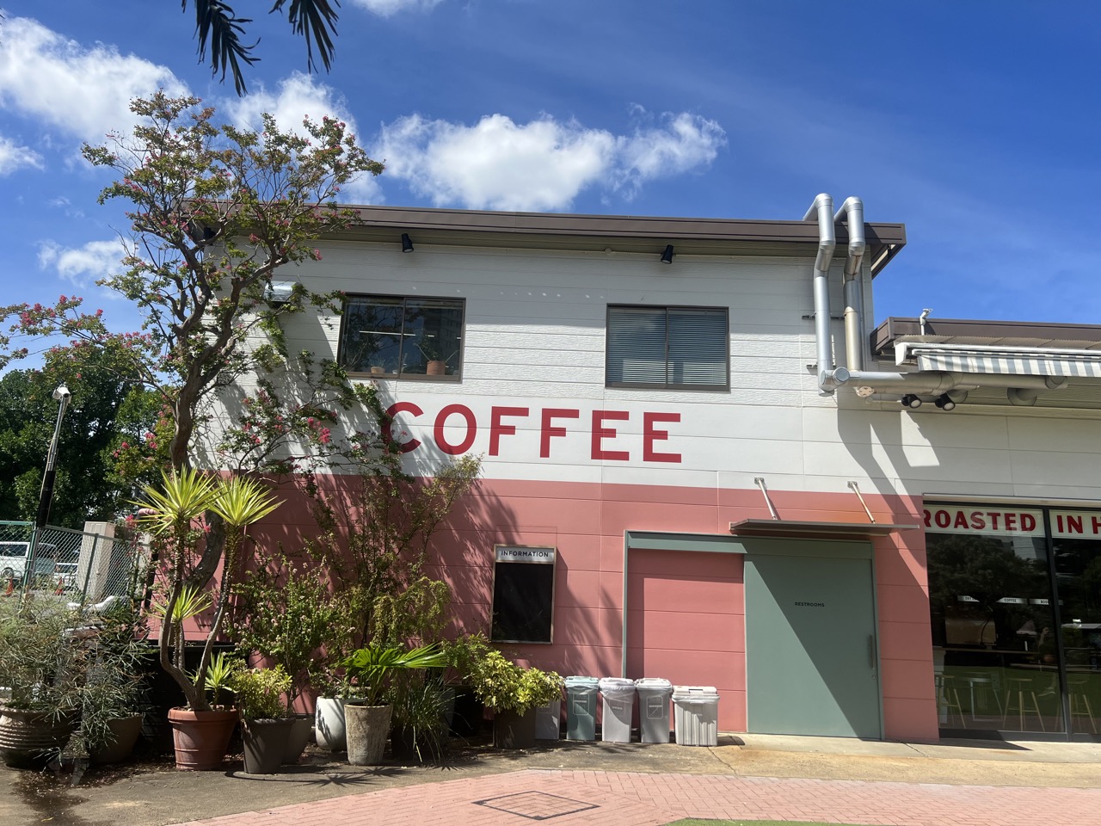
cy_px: 413
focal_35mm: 26
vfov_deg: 53.1
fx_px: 827
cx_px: 550
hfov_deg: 67.3
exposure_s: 1/4630
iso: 50
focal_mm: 5.7
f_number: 1.5
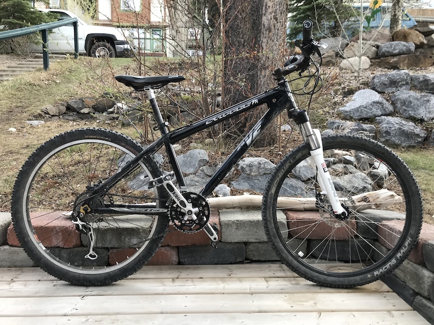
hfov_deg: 63.4
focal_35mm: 28
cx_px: 217
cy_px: 162
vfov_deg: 49.7
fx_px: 351
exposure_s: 1/120
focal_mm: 3.99
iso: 40
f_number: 1.8
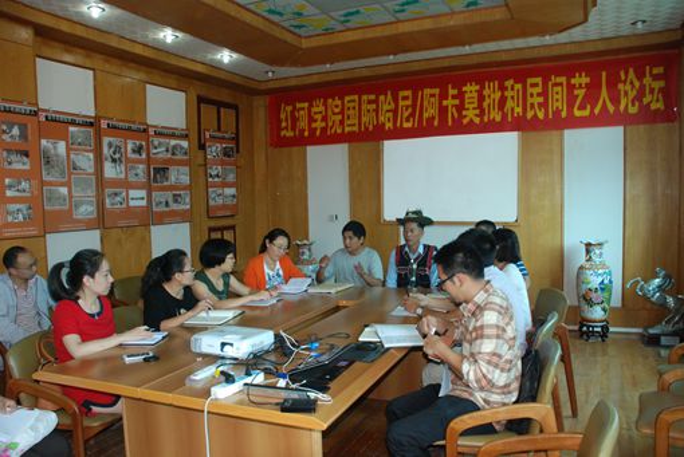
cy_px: 228
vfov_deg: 48.0
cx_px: 342
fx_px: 513
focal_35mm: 27
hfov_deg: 67.3
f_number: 5
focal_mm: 18
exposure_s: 1/60
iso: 800
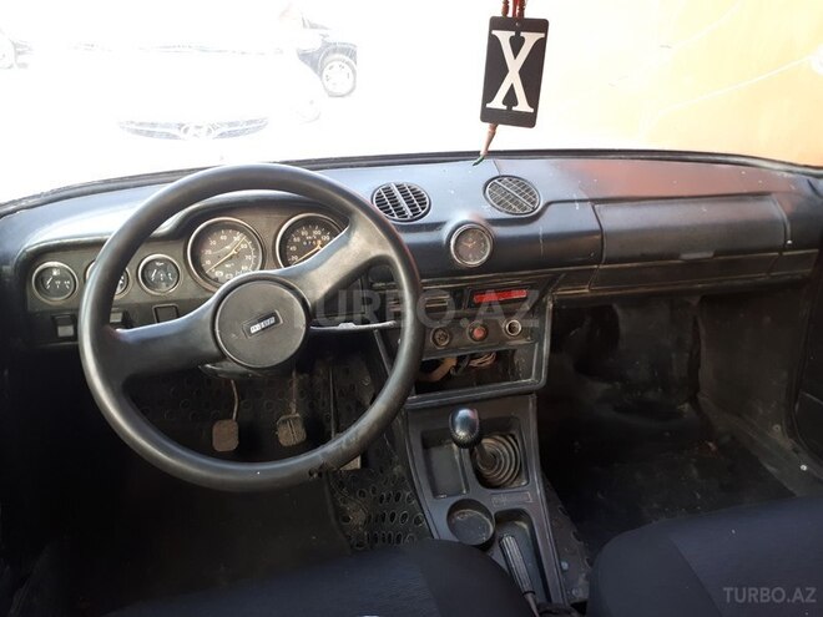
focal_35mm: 27
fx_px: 642
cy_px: 308
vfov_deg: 51.4
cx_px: 412
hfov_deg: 65.3
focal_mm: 3.6
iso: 125
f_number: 1.9
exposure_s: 1/33
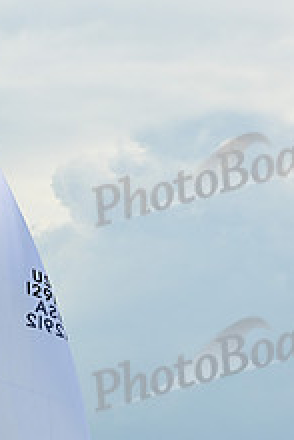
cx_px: -11
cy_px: 492
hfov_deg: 6.9
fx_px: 2422
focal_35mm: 198
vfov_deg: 10.3
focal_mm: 75
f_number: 8
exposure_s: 1/1600
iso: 320
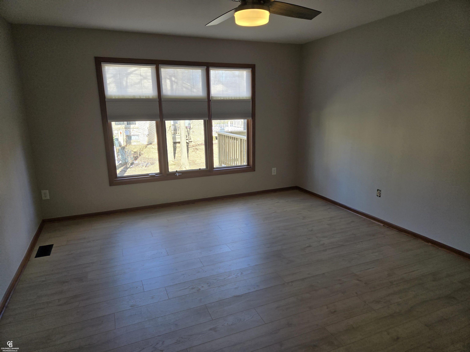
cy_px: 176
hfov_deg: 73.9
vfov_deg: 58.9
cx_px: 235
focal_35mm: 23
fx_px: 312
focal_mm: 5.4
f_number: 1.8
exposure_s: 1/180
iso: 50
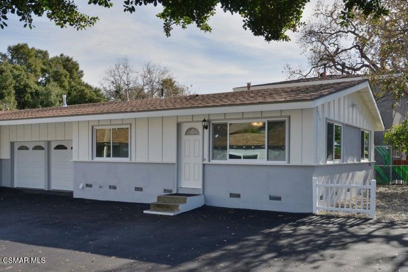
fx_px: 351
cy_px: 136
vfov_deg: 42.3
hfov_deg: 60.3
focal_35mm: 31
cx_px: 204
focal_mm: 31
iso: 400
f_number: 11
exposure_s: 1/320
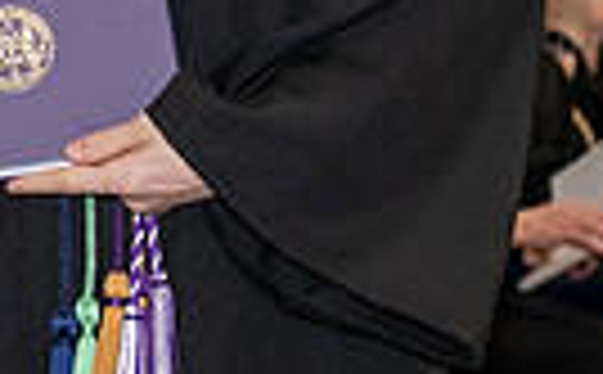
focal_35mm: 310
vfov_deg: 4.2
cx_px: -436
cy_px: -214
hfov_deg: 6.7
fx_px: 5082
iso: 2500
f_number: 5
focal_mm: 70
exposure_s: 1/200
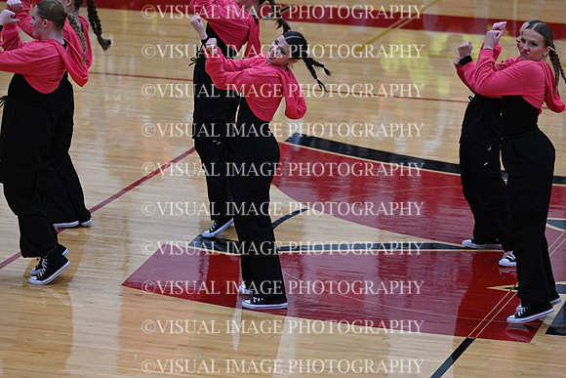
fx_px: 2831
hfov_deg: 11.4
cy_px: 189
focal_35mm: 180
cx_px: 283
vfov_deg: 7.6
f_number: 4
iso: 4000
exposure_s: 1/400
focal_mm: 180
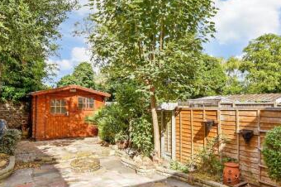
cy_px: 102
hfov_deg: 80.5
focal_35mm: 21
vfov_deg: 59.3
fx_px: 164
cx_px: 166
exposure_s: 1/200
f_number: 8
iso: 160
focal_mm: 10
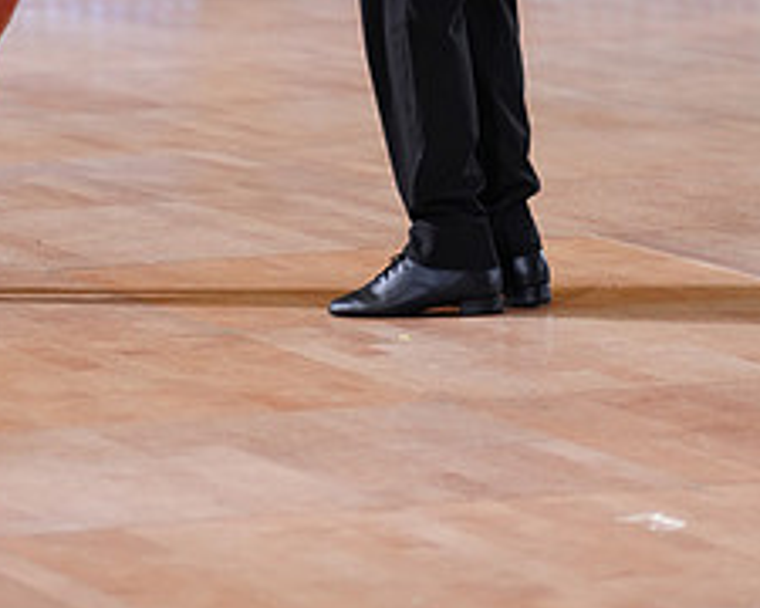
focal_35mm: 326
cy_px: -186
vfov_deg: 4.7
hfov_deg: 5.9
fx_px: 7333
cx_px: 201
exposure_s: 1/400
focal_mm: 135
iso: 2000
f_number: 2.8
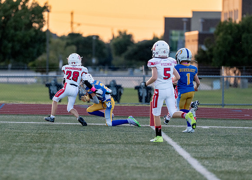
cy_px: 75
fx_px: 2828
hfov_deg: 5.1
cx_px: 90
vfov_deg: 3.6
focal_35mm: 395
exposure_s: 1/2000
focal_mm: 200
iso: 1000
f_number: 2.8
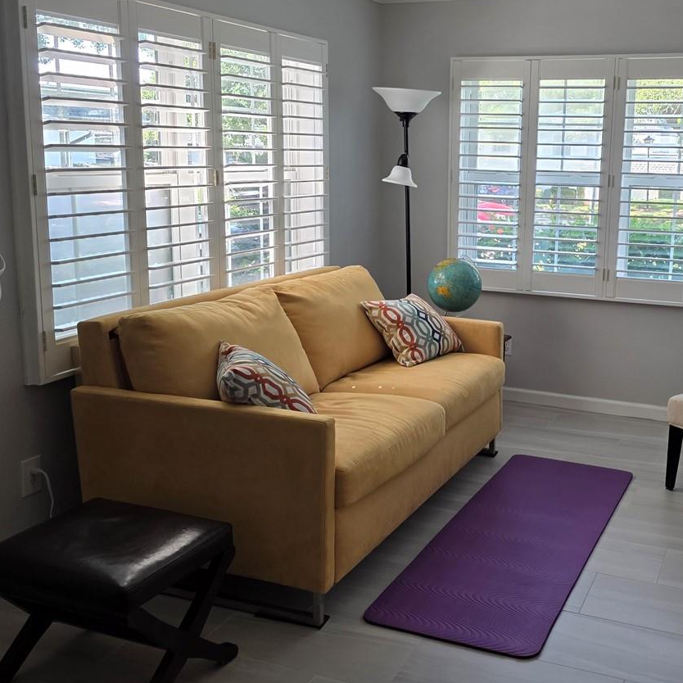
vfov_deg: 42.7
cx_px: 470
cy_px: 291
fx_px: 871
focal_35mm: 39
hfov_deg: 42.1
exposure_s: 1/120
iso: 125
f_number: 1.7
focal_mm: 6.25
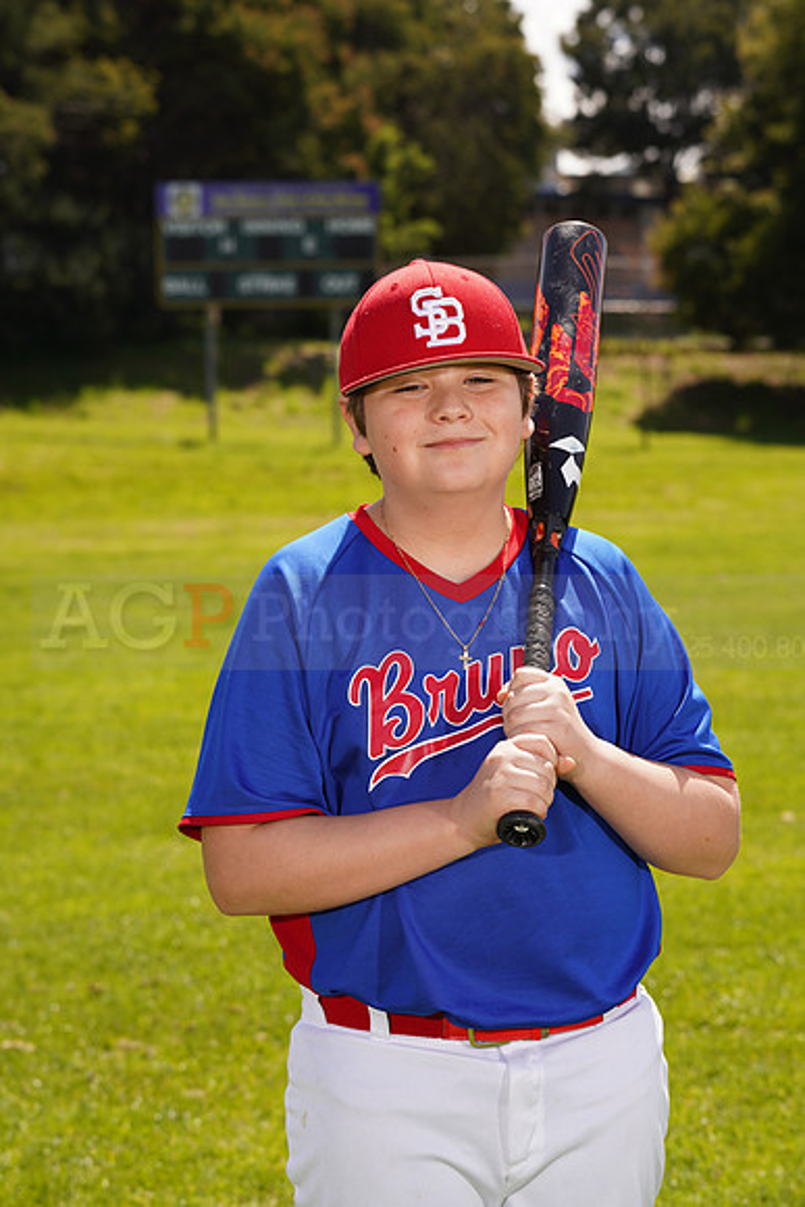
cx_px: 402
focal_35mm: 100
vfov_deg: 20.4
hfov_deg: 13.7
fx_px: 3352
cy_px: 604
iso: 100
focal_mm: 100
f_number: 9
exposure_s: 1/160
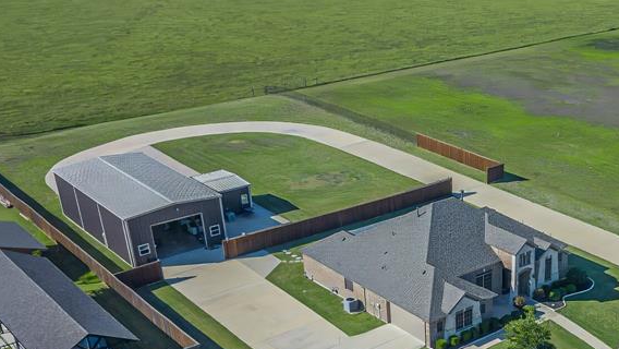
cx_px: 517
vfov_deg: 22.8
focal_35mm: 51
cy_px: 330
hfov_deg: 38.6
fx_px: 837
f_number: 2.2
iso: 100
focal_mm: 4.7
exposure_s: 1/2500
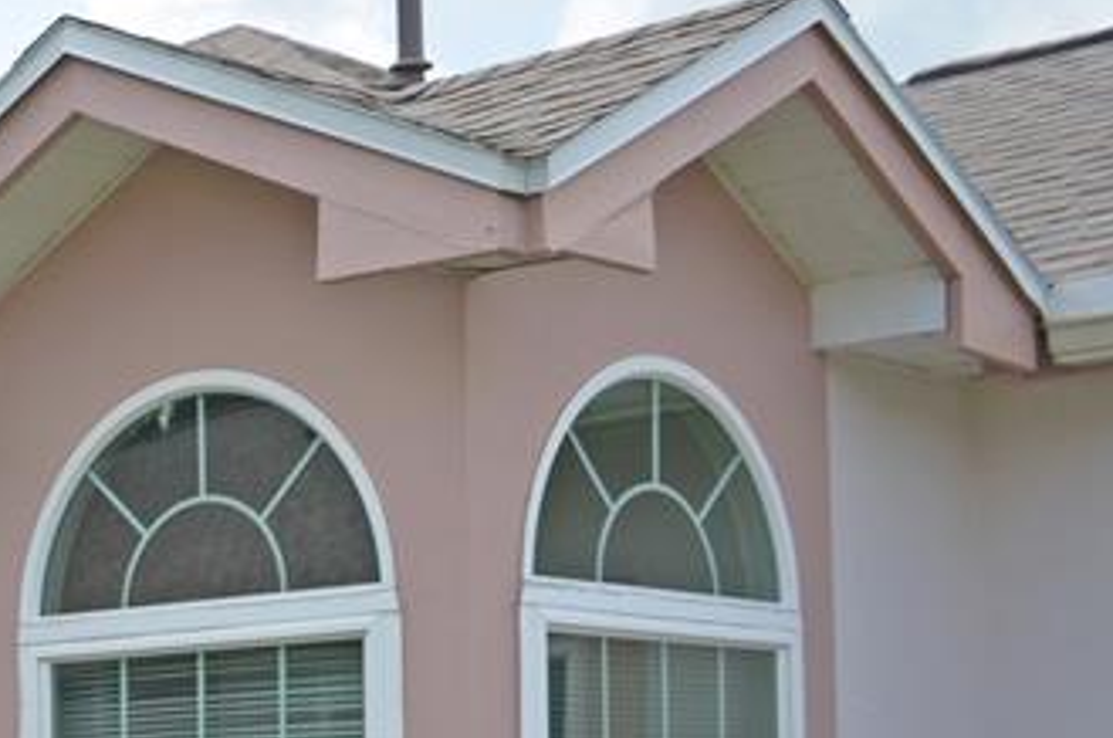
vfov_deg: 15.8
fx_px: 2592
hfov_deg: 21.2
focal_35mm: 84
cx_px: -450
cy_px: 809
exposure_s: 1/640
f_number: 3.5
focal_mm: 18
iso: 100
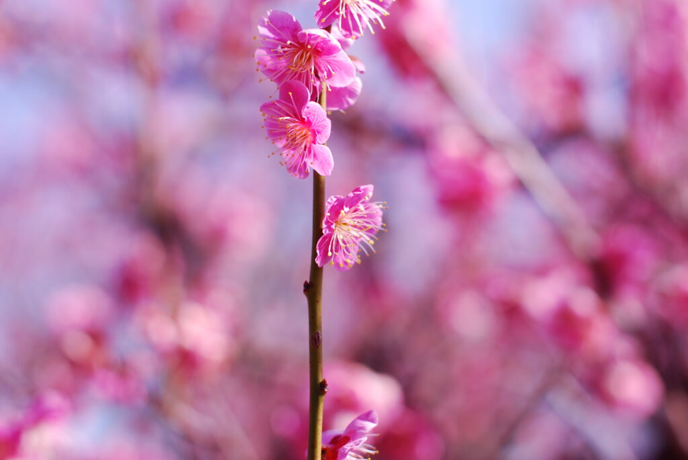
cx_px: 344
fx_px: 1435
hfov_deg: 27.0
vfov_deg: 18.2
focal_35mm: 75
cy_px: 230
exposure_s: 1/800
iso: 100
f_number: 2.8
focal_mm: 50
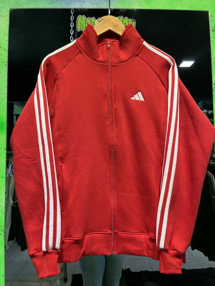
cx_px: 108
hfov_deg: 53.1
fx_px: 215
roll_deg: +1.6
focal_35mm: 26
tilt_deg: +3.1
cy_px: 143
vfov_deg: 67.3
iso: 80
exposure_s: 1/100
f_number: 1.6
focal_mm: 5.1
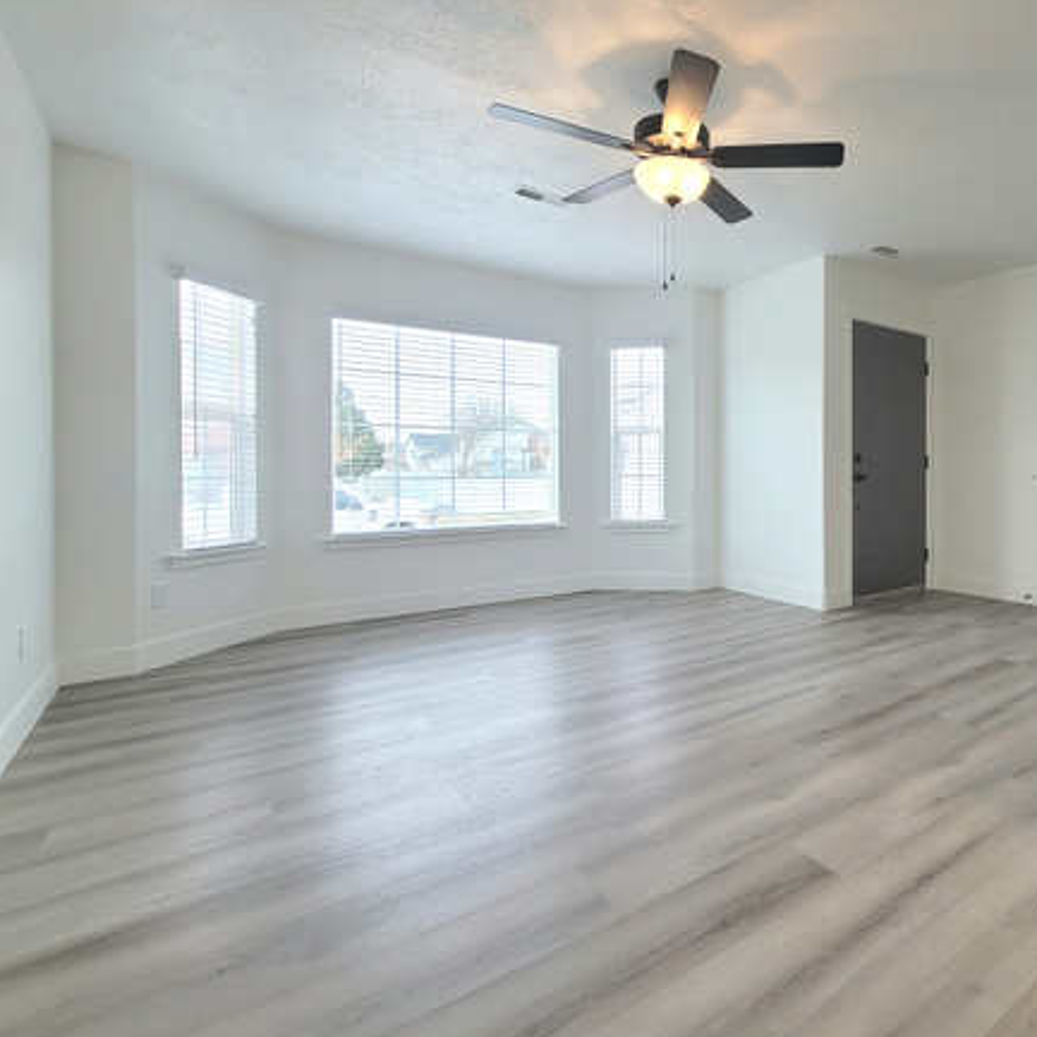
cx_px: 764
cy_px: 472
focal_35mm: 17
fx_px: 576
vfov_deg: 83.8
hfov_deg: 78.3
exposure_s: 1/60.2
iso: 80
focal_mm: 2.2
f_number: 2.2
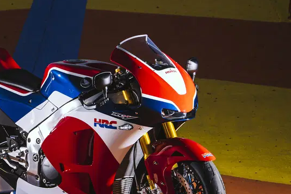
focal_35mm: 323
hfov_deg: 6.4
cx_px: -24
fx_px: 2610
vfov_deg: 4.3
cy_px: 70
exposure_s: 1/100
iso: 160
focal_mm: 145
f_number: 8
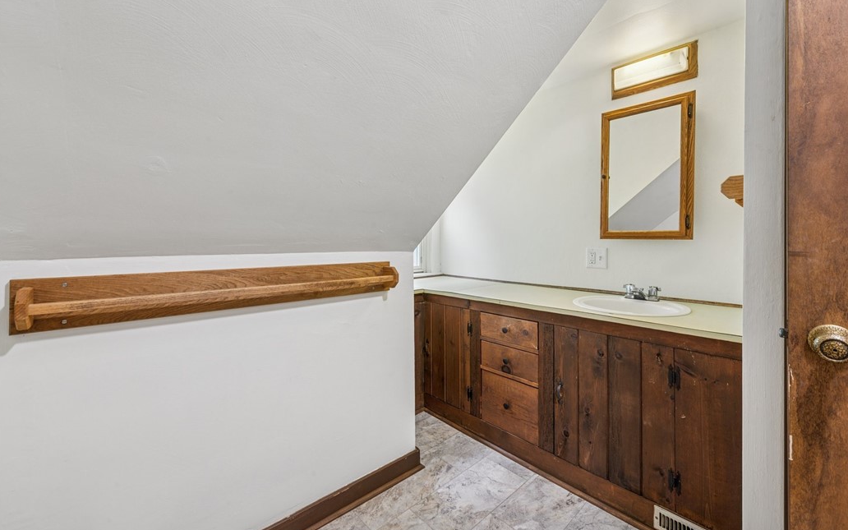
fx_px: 347
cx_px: 440
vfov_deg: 74.6
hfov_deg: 101.4
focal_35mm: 15
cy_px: 242
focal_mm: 14
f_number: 11
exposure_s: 1/2.5
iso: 50
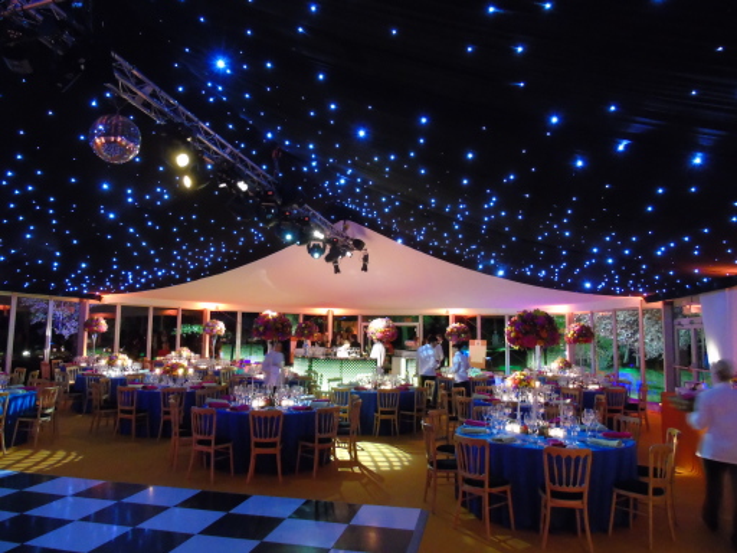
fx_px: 532
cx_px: 368
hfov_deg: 69.4
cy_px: 276
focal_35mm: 25
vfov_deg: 54.9
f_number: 3.4
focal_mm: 4.4
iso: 800
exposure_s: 1/4
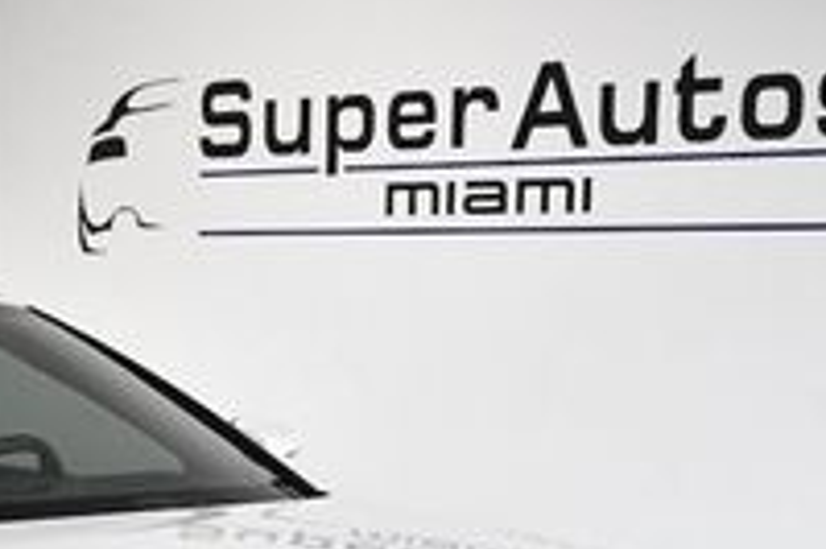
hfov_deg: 18.2
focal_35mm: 109
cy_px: 683
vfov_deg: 12.2
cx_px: -21
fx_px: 2499
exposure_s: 1/2000
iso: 2500
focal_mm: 23
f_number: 4.5
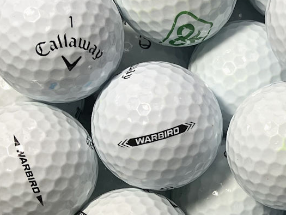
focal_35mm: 64
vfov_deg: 22.6
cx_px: 277
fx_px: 529
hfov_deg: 28.6
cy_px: 177
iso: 32
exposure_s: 1/100
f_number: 1.8
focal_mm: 3.99
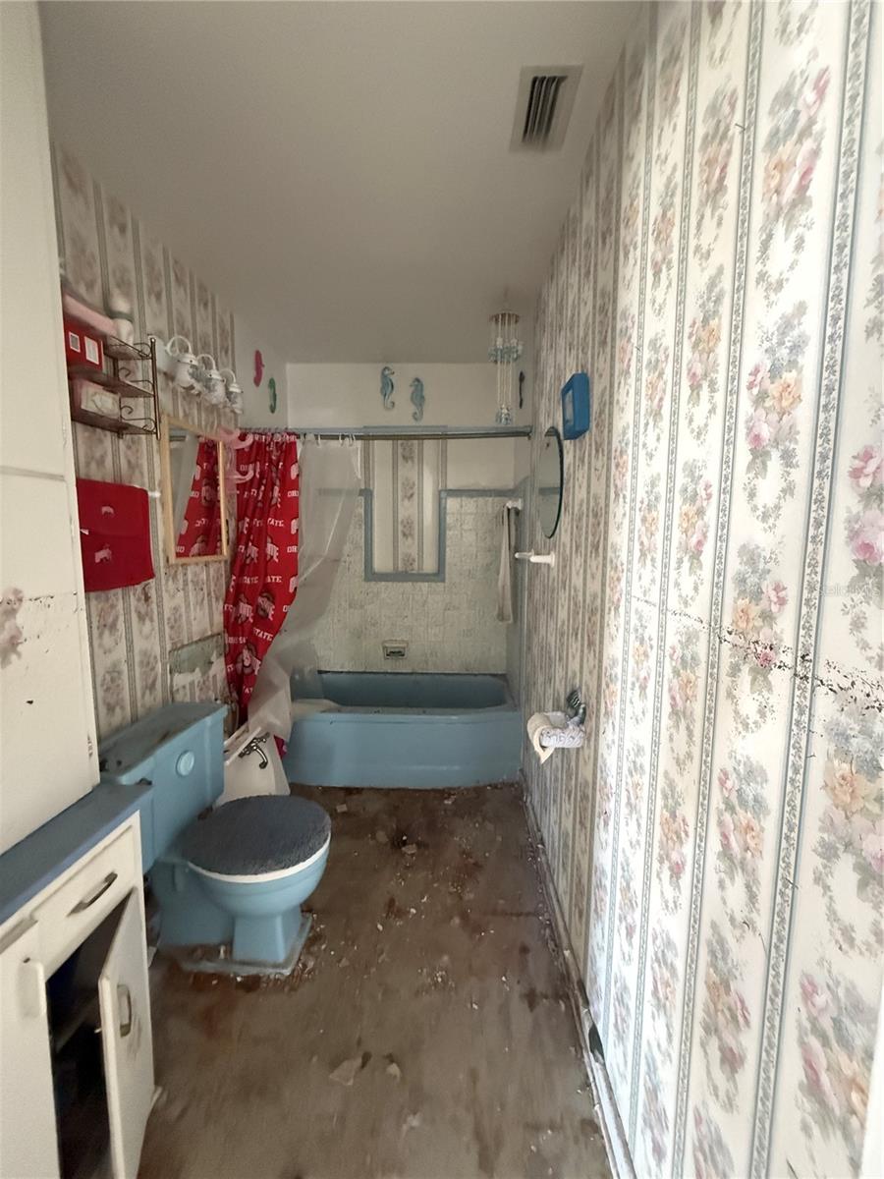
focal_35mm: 14
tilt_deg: -5.0
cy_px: 590
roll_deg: +0.5
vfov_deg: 102.1
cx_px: 442
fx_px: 477
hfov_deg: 85.7
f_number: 2.2
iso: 1250
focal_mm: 2.22
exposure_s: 1/46
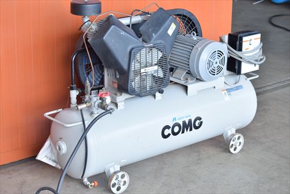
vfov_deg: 16.6
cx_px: 145
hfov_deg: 24.6
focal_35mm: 82
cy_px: 97
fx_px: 665
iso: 1250
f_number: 6.3
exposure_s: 1/250
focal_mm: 55
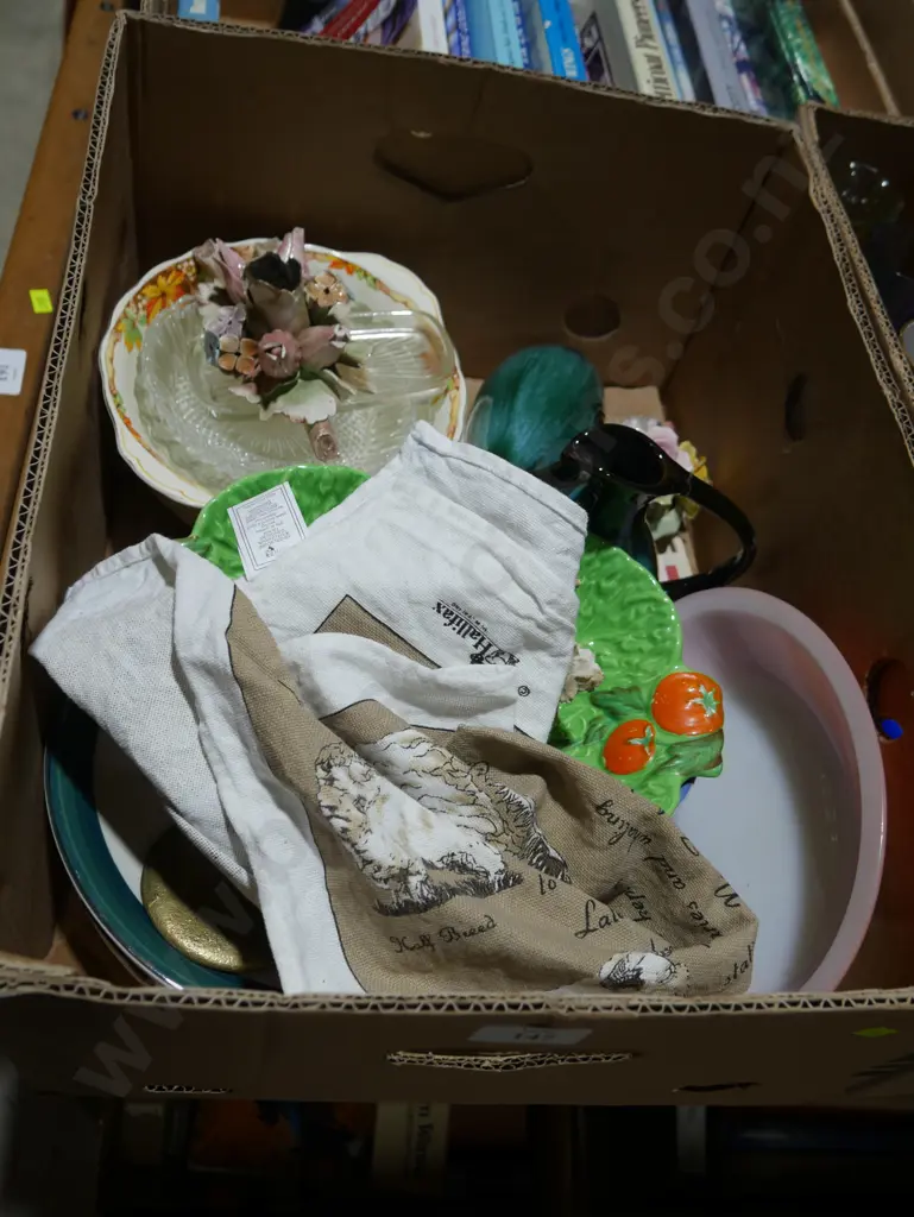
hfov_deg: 46.8
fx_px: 1055
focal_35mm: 30
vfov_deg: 59.9
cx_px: 457
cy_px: 608
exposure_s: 1/125
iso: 200
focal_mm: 15
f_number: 4
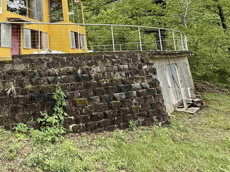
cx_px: 41
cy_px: 24
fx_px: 166
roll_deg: +2.7
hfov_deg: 62.5
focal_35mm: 25
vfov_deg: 50.0
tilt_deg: +14.0
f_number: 2.2
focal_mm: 2.22
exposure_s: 1/579
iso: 64
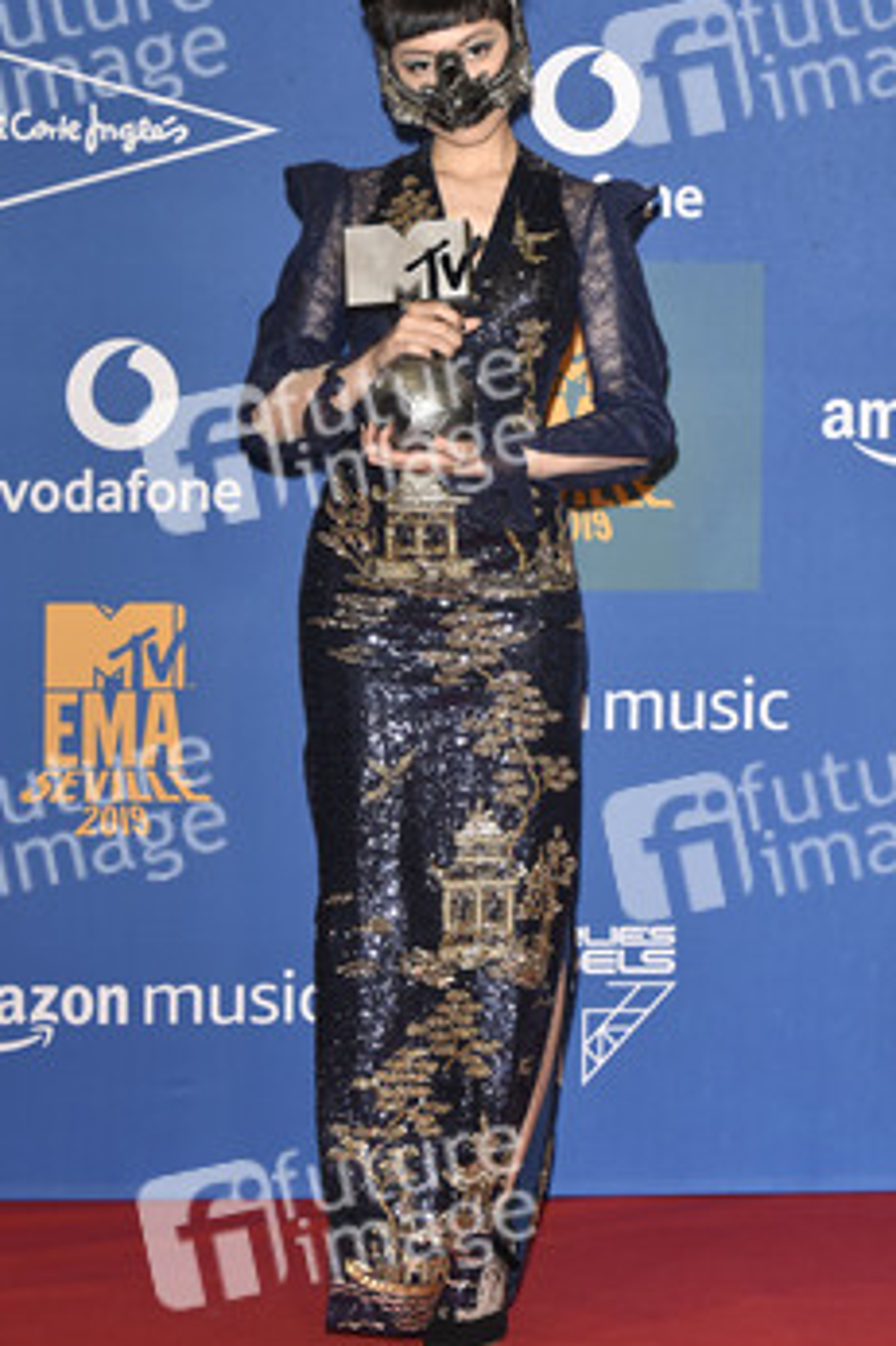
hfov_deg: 12.9
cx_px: 450
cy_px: 636
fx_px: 3961
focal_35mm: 106
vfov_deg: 19.3
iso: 1600
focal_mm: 92
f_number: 6.3
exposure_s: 1/250
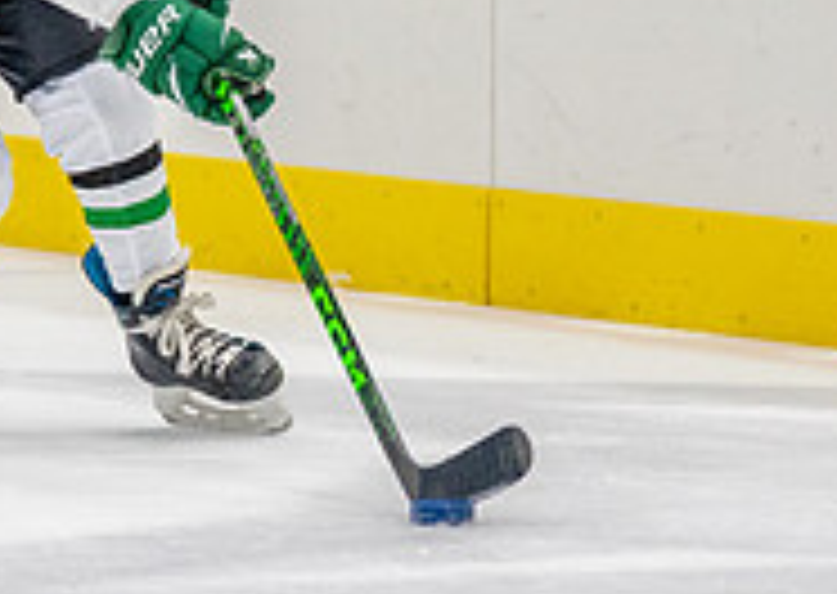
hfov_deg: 3.7
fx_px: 12927
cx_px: 5
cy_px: -102
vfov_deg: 2.6
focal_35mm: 545
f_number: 2.8
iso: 1000
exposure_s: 1/1250
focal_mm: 106
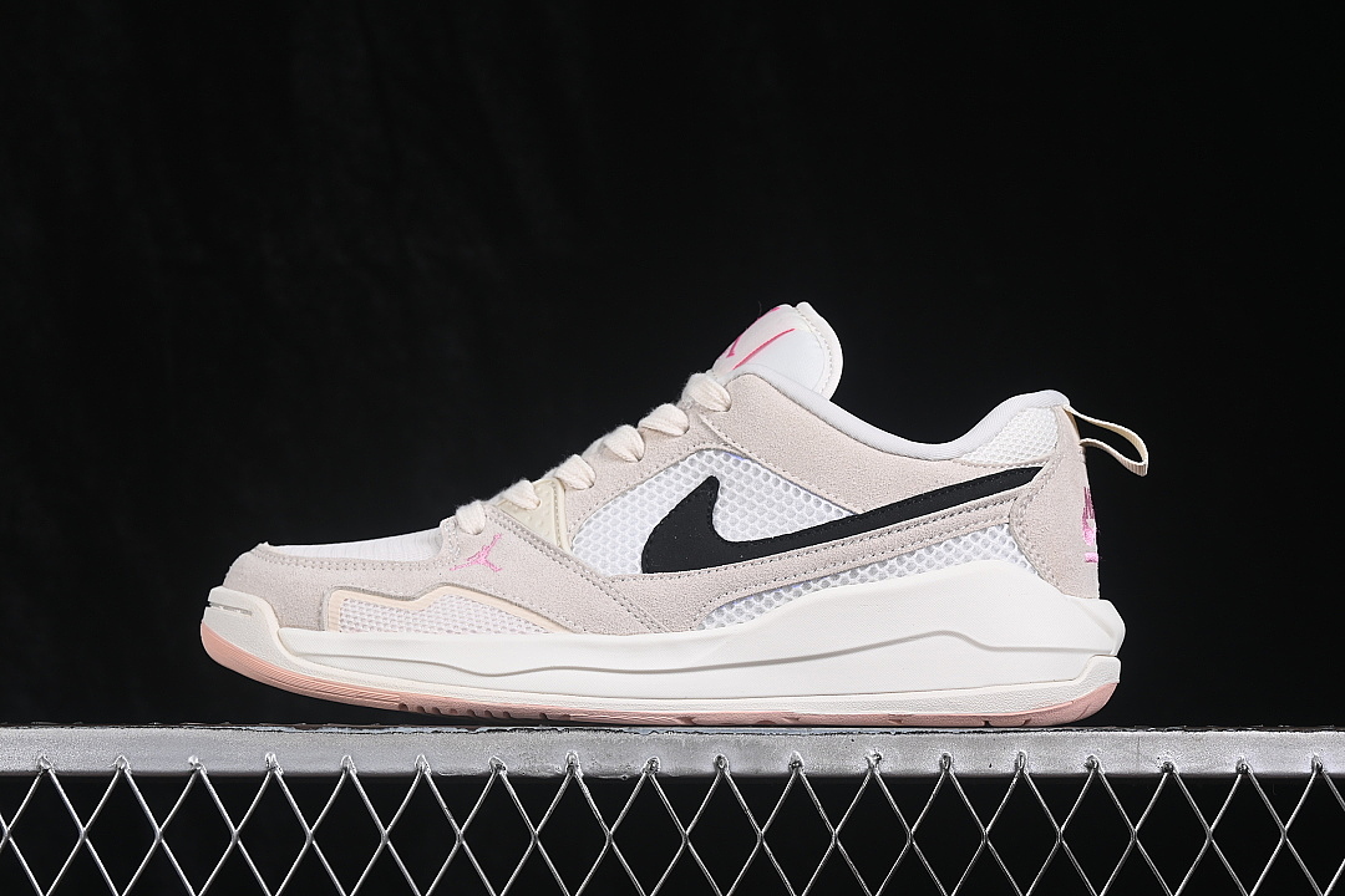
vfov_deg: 18.2
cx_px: 672
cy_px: 448
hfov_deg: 27.0
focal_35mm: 75
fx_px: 2802
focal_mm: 50
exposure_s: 1/80
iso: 160
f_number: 8
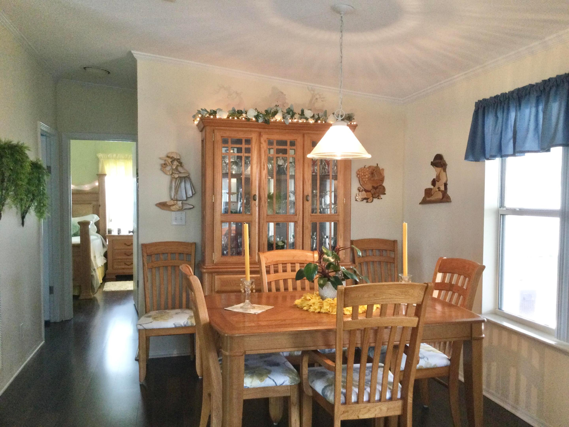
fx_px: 510
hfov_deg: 58.4
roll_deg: -2.6
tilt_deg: -0.8
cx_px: 284
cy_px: 214
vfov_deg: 45.4
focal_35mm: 31
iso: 125
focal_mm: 3.3
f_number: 2.4
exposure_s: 1/30
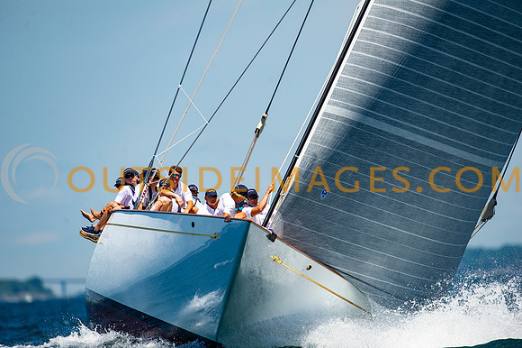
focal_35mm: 600
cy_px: 174
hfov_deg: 3.4
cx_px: 261
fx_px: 8695
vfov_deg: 2.3
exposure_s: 1/3200
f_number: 5
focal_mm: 600
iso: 400
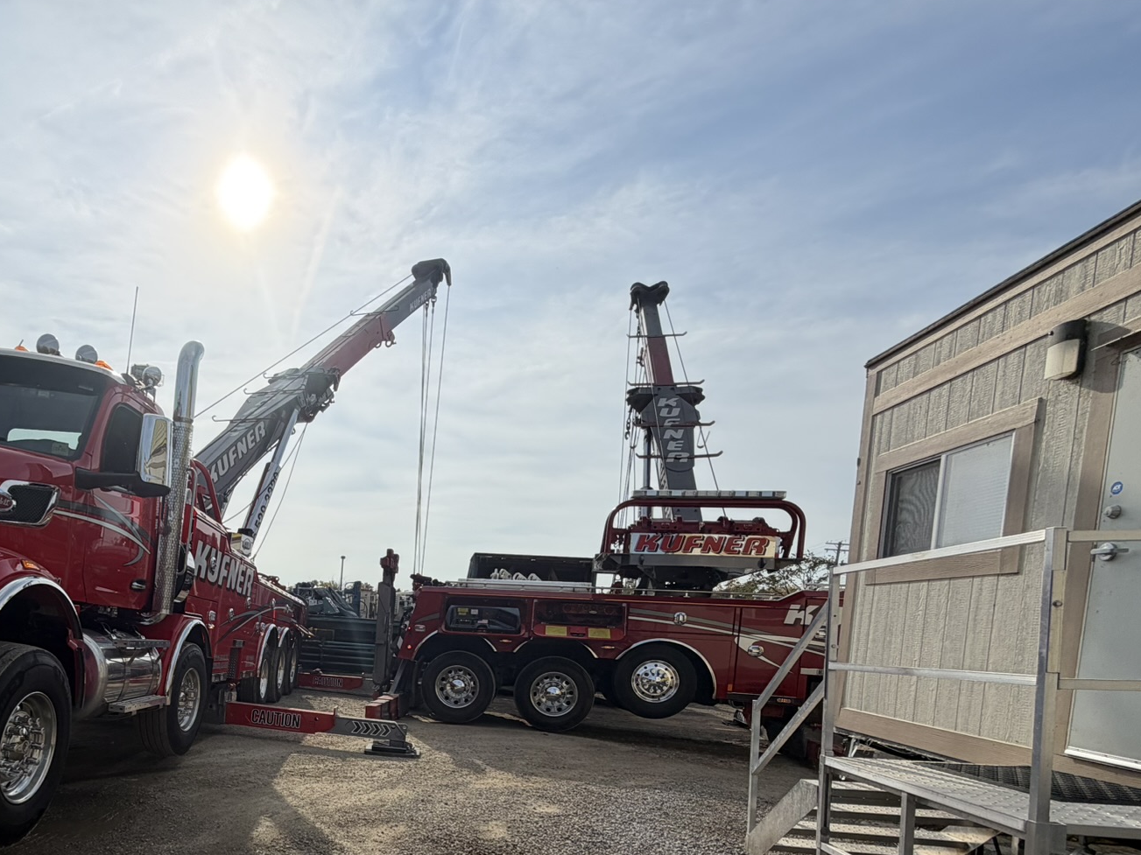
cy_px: 666
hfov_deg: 71.1
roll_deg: -3.2
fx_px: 725
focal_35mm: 22
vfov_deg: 57.2
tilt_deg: -4.1
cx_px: 282
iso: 25
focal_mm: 2.22
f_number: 2.2
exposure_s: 1/2237
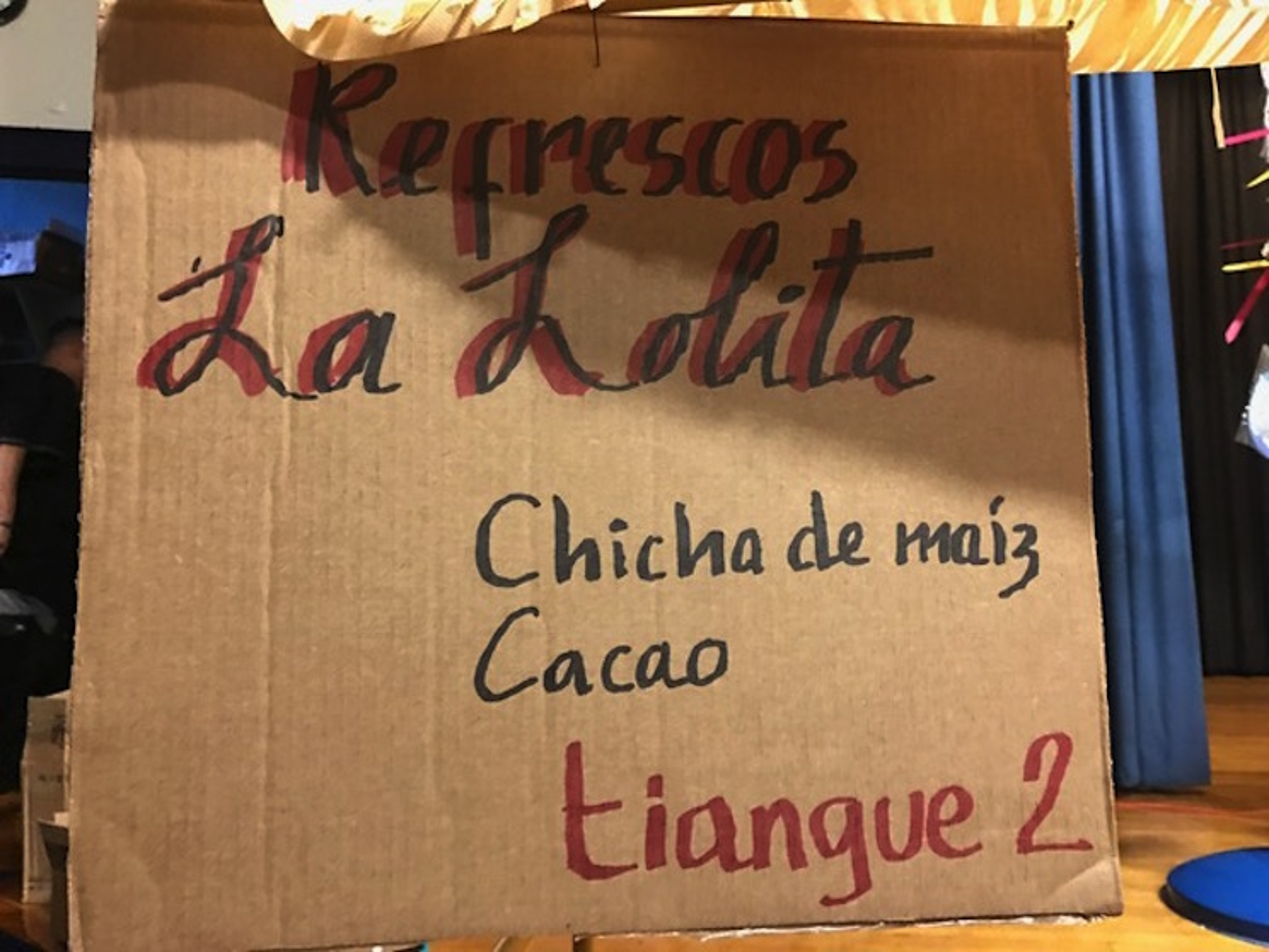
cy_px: 476
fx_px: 1026
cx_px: 634
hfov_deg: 63.4
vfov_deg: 49.7
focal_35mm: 28
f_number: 1.8
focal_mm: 3.99
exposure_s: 1/4
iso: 80
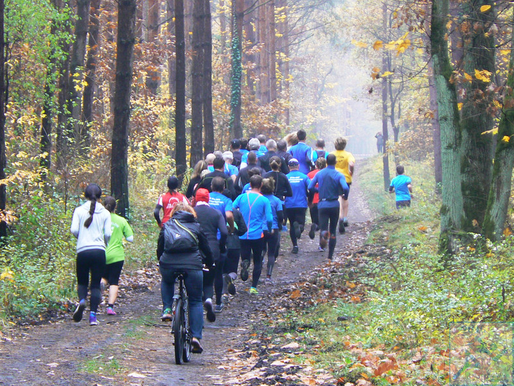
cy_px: 193
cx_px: 257
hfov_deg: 8.1
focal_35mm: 244
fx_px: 3623
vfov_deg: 6.1
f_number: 3.3
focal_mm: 40.7
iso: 100
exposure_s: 1/30
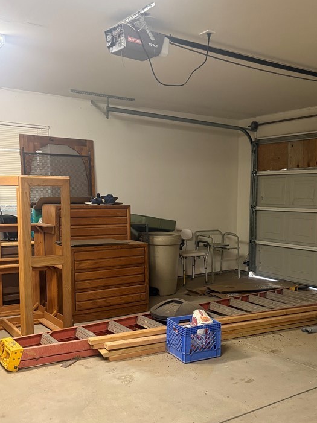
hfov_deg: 37.3
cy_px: 246
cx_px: 213
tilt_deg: -6.4
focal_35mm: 38
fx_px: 464
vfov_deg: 48.8
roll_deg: -0.7
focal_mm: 5.96
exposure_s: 1/60
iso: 250
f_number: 1.6
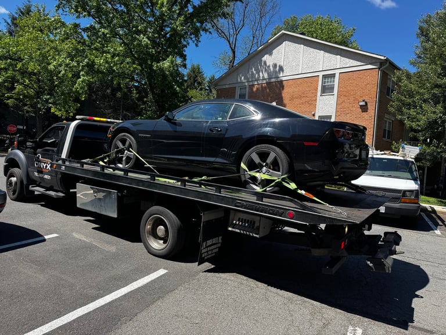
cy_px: 168
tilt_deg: +0.8
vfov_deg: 56.8
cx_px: 223
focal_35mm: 24
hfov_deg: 71.6
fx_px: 309
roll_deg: -2.1
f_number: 1.78
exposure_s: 1/1767
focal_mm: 6.76
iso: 80
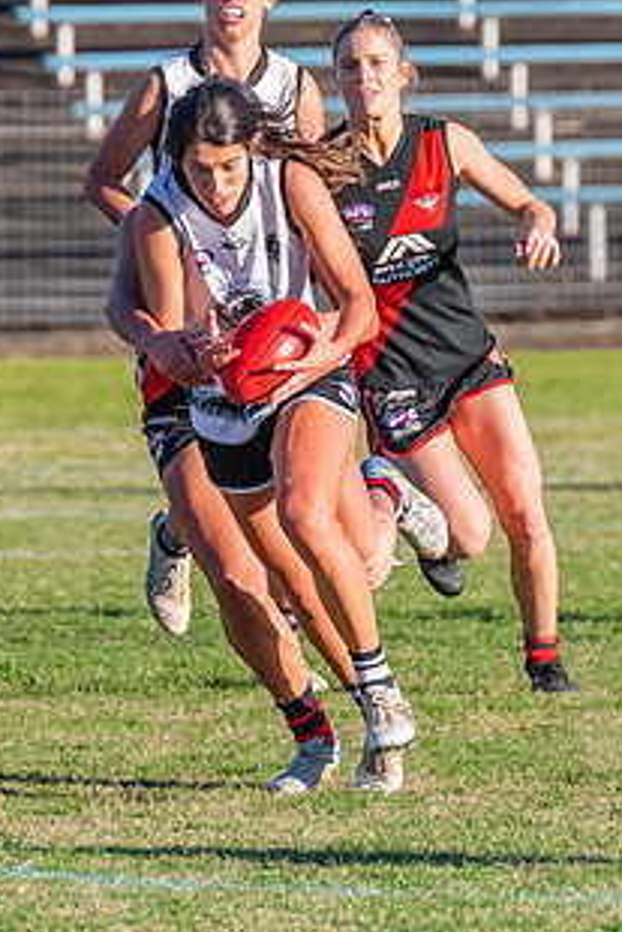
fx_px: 38414
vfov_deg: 1.4
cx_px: 244
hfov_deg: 0.9
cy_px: 497
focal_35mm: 1484
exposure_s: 1/1250
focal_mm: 380
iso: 800
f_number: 7.1
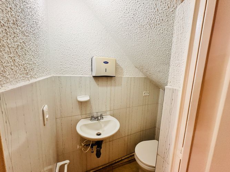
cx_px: 115
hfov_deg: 102.1
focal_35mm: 14
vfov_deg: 85.7
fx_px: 93
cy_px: 86
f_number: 2.2
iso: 200
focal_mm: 2.22
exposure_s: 1/120
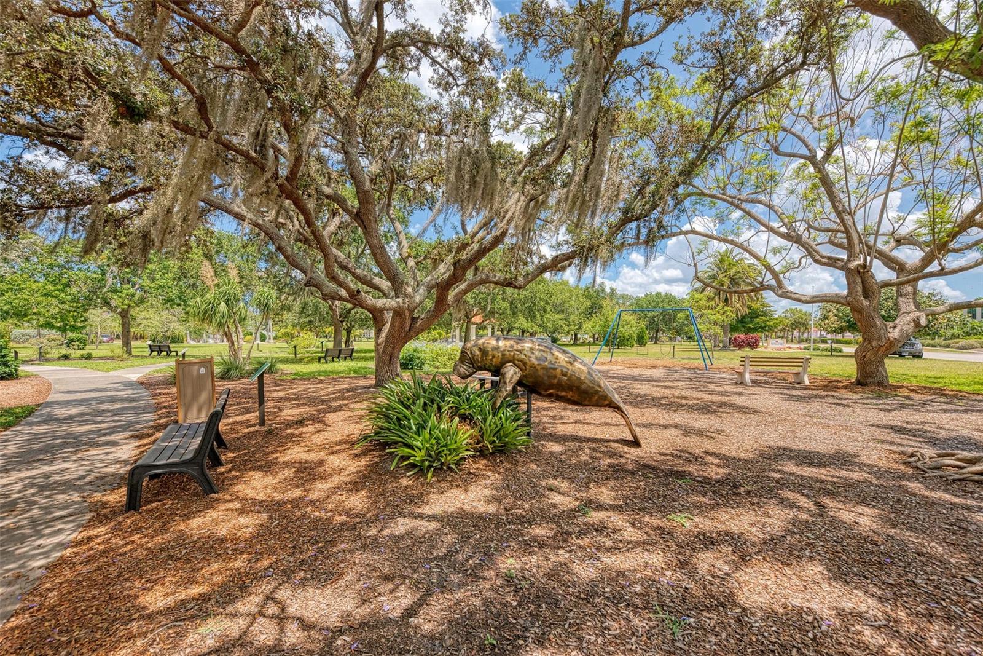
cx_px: 492
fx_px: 410
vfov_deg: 77.3
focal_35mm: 15
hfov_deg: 100.4
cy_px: 328
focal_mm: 15
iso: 400
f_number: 7.1
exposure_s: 1/800
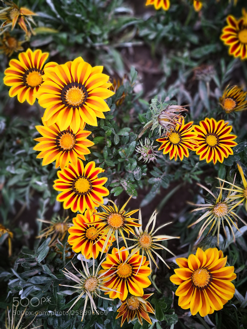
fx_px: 257
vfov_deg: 65.3
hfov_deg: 51.4
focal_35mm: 27
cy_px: 164
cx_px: 124
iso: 50
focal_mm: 3.95
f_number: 4
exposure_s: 1/108
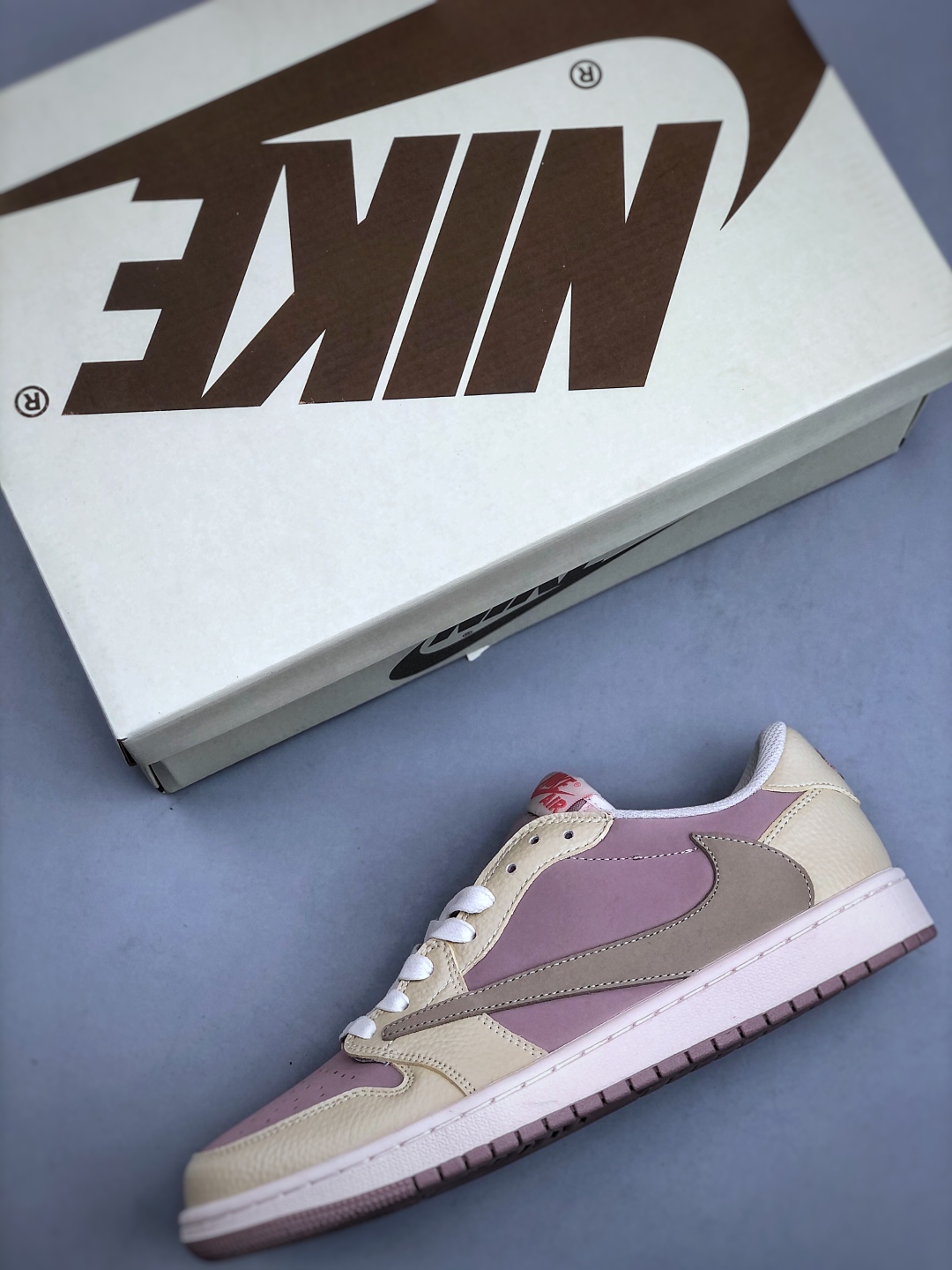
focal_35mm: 57
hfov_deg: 25.7
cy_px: 635
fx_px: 2090
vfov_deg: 33.8
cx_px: 476
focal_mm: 6.6
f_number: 2.8
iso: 32
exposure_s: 1/100
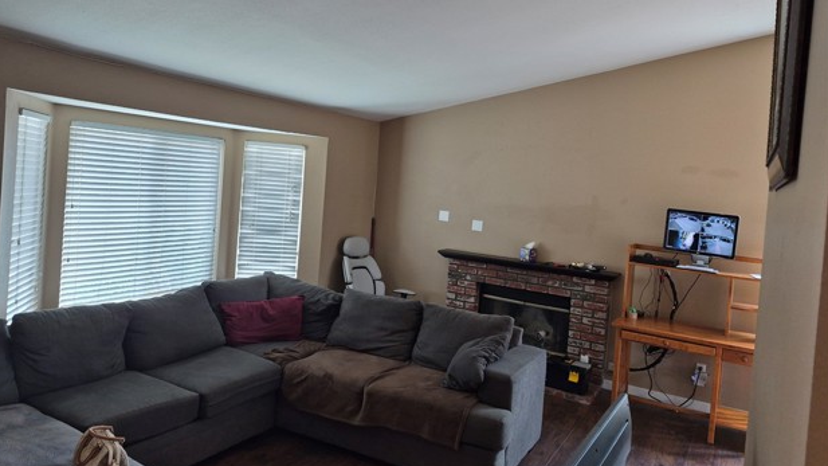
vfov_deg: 44.2
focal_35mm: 26
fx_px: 571
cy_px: 193
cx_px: 403
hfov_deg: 71.9
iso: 320
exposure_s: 1/120
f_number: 1.8
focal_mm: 5.4
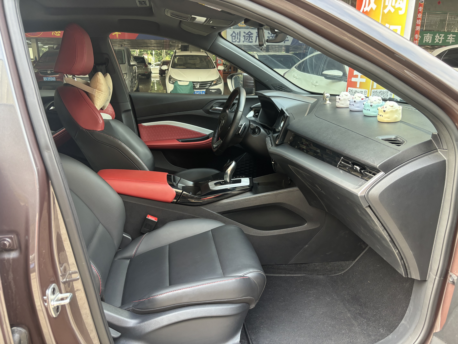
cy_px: 172
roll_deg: -0.7
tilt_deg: -17.7
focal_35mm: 26
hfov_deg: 67.3
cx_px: 229
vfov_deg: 53.1
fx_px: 344
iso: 125
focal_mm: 5.96
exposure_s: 1/84
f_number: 1.6
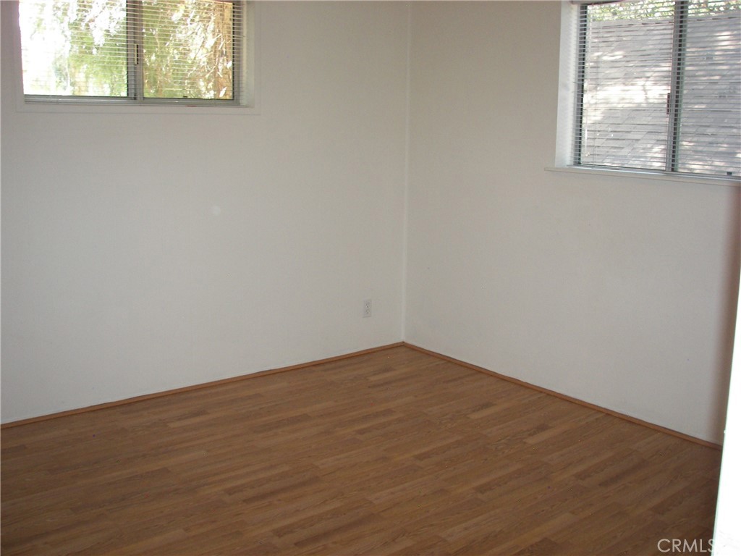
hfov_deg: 51.4
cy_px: 278
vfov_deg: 39.7
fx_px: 771
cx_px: 370
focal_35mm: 36
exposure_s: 1/30
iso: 100
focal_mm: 6
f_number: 2.8
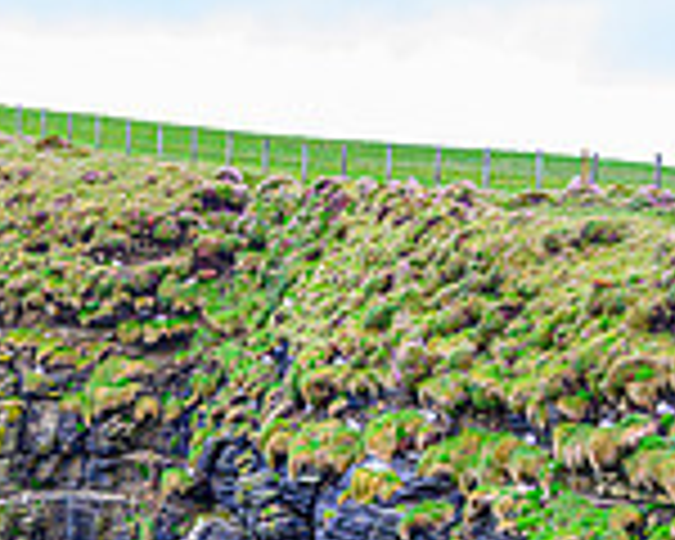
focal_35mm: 107
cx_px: 171
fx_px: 2138
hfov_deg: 17.8
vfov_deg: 12.9
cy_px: 1008
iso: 320
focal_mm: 38
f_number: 8
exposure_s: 1/40
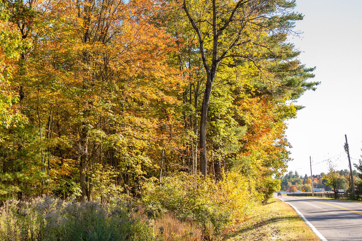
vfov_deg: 25.0
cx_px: 19
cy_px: 117
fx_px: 543
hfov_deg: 34.3
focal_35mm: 54
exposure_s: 1/640
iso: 500
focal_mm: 24
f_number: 4.5
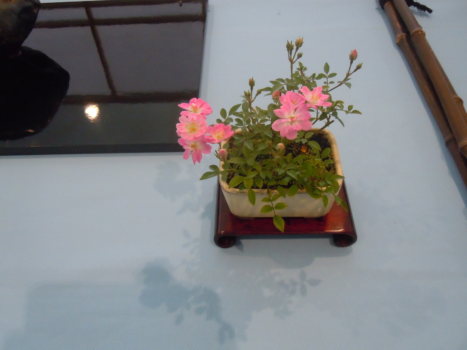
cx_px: 234
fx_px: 405
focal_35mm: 30
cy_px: 175
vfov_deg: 46.8
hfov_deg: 60.0
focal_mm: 5.4
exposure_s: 1/125
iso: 640
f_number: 3.5
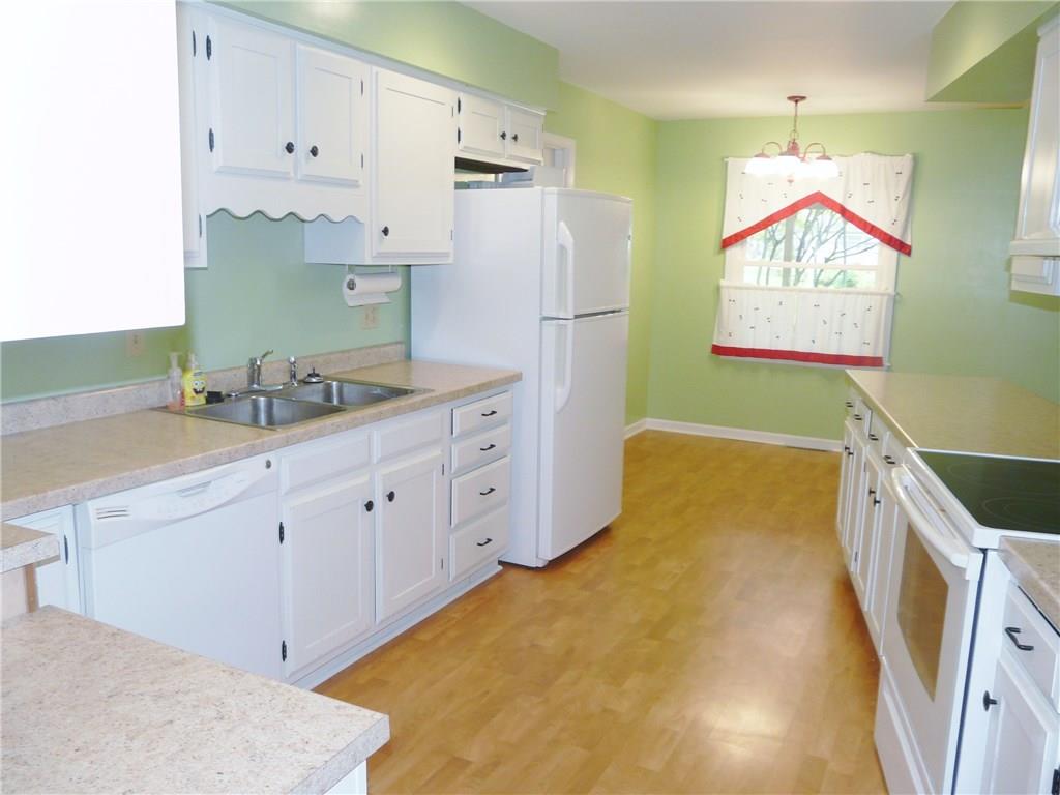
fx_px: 857
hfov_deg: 63.4
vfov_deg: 49.7
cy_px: 398
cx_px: 530
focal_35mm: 28
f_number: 2.8
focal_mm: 4.6
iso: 100
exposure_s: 1/13
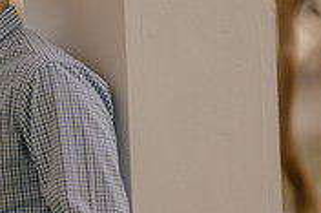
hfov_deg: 7.4
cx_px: 60
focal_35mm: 280
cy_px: 90
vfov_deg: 4.9
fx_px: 2494
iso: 100
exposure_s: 1/500
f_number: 1.4
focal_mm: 85
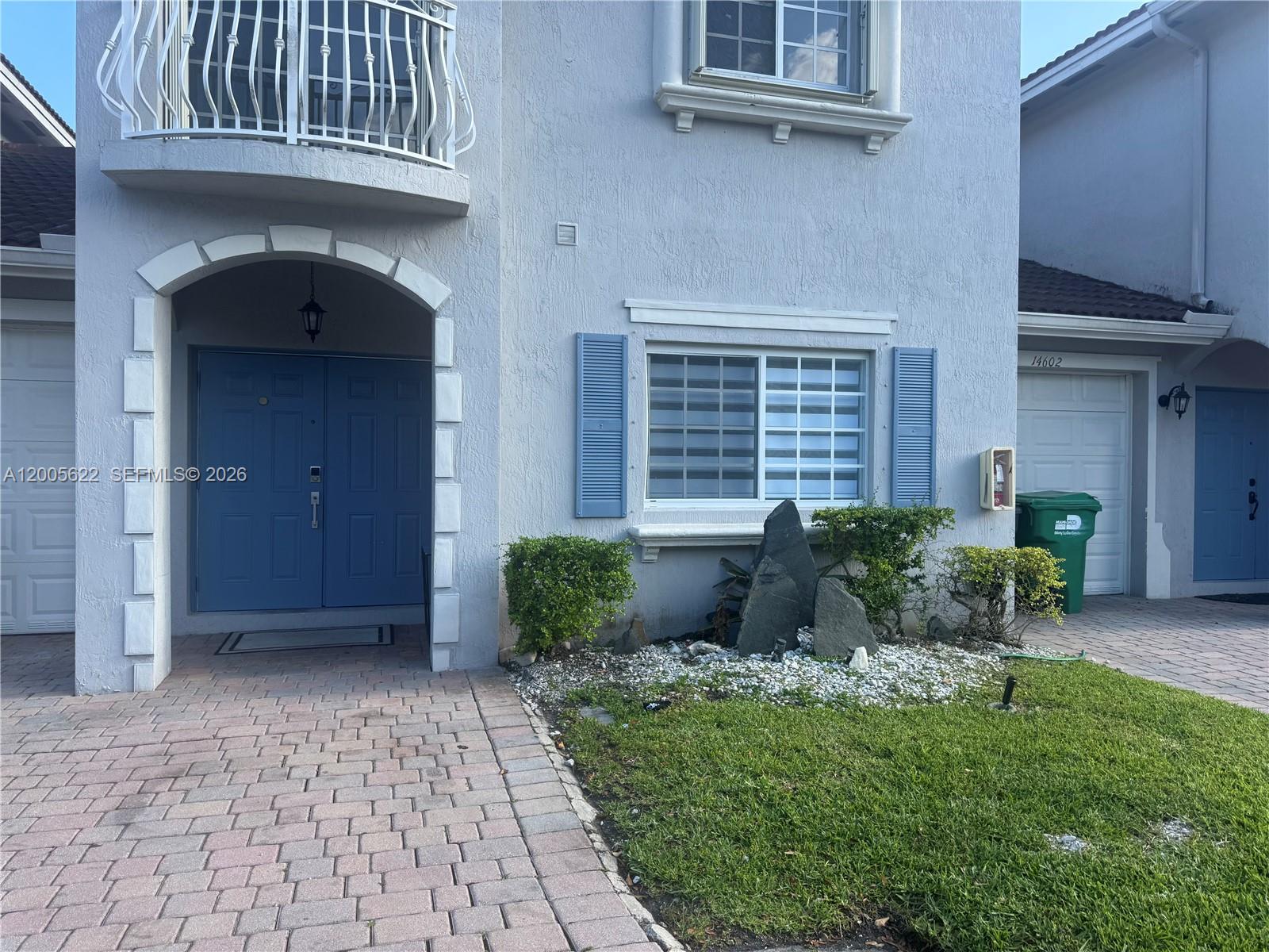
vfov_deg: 56.8
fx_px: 880
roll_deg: -0.8
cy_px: 476
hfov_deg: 71.6
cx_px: 634
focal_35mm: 24
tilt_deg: -0.7
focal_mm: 6.76
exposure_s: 1/1285
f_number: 1.78
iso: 80
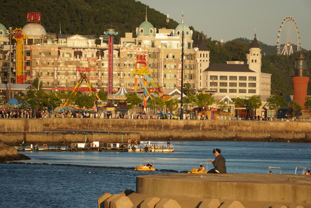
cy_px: 104
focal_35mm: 274
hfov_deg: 7.5
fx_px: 2371
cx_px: 156
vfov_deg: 5.0
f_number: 6.3
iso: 100
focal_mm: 183
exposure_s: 1/320
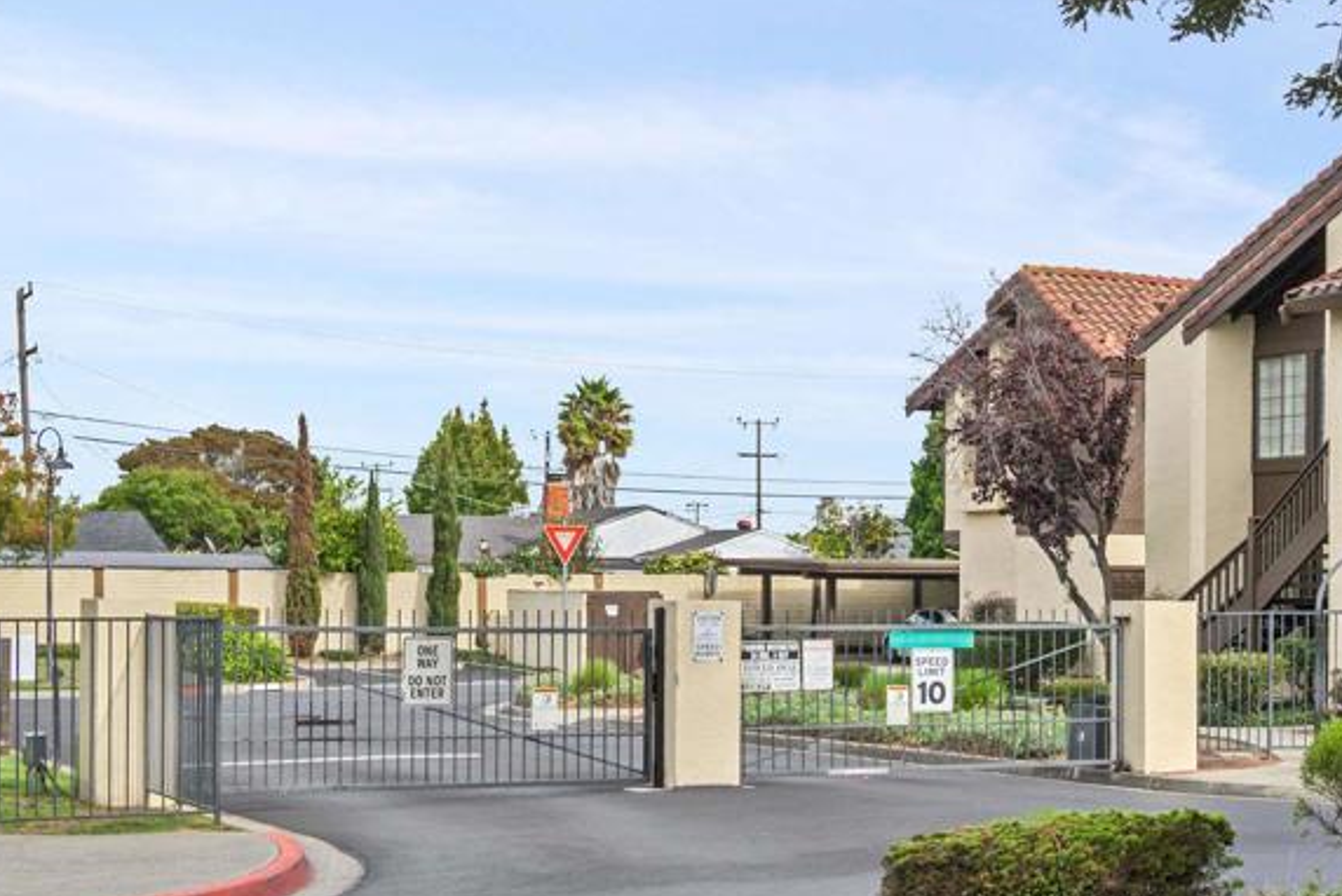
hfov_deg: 29.3
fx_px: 2536
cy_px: 660
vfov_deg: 19.9
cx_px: 943
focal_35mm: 68
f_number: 9
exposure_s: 1/640
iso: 400
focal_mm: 25.5
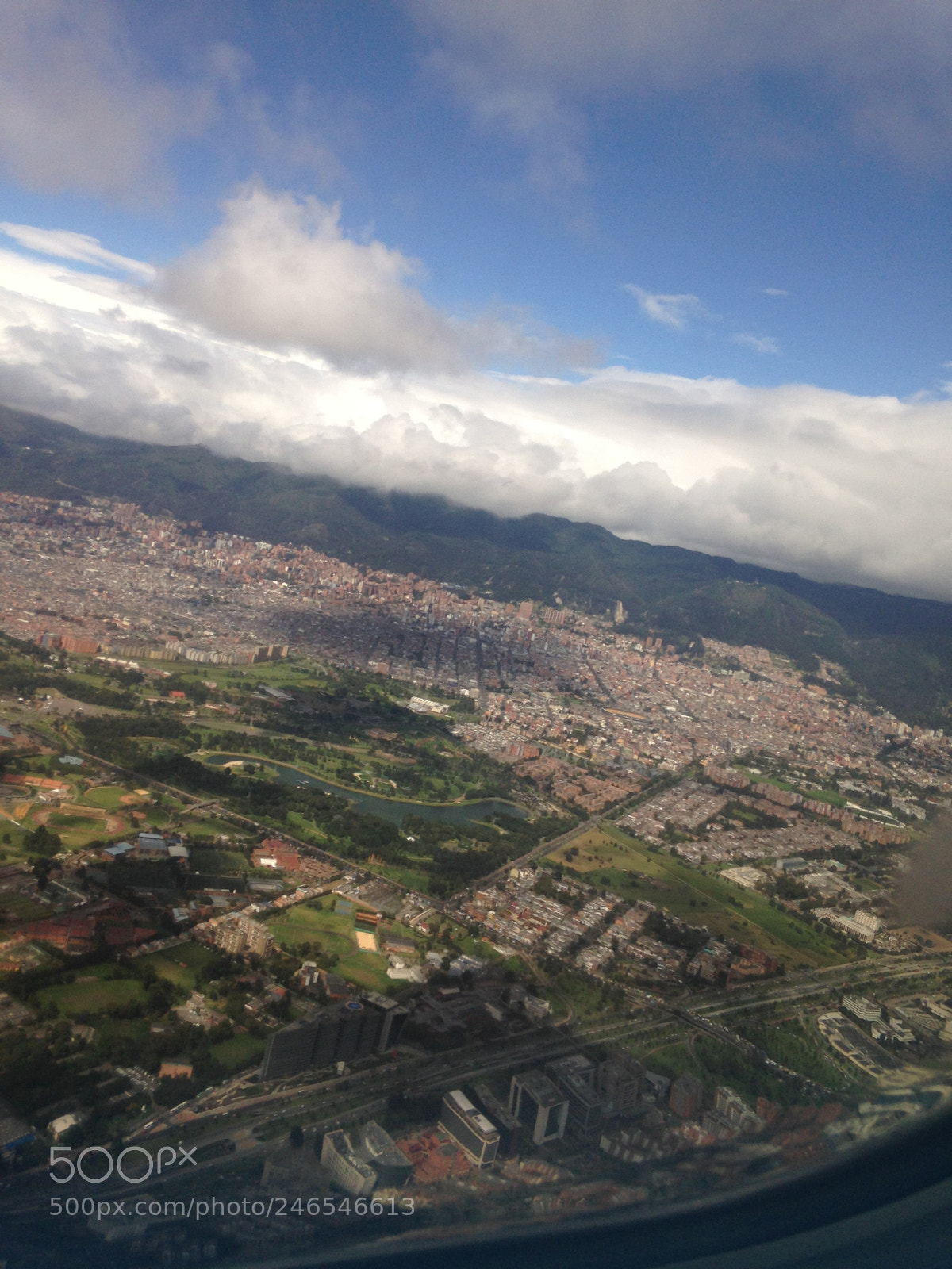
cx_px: 476
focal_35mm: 33
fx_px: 1210
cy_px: 634
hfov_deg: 42.9
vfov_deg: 55.4
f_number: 2.4
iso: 50
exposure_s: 1/1550
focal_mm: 4.12
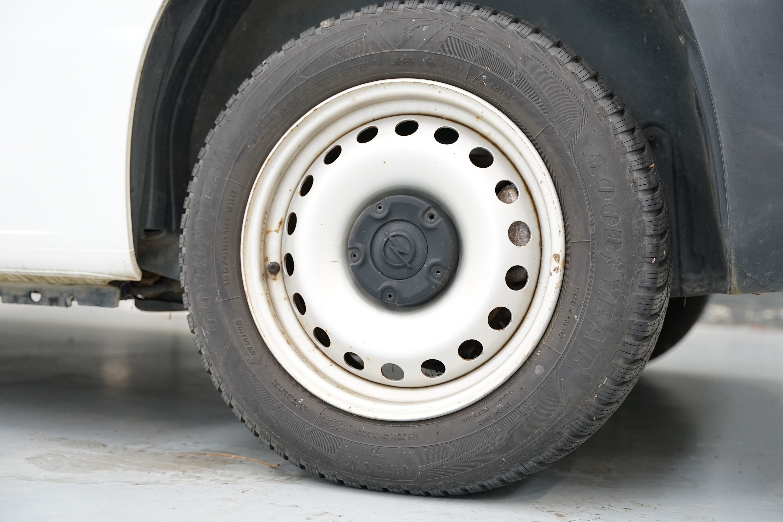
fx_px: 1020
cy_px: 261
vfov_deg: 28.7
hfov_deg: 42.0
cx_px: 392
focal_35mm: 47
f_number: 2.8
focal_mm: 46.9
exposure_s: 1/60
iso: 1000
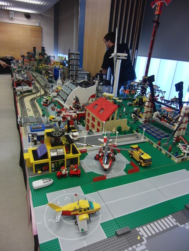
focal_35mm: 24
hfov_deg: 56.8
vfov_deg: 71.6
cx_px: 94
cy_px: 126
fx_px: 175
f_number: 3.2
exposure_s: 1/60
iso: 400
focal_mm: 4.3
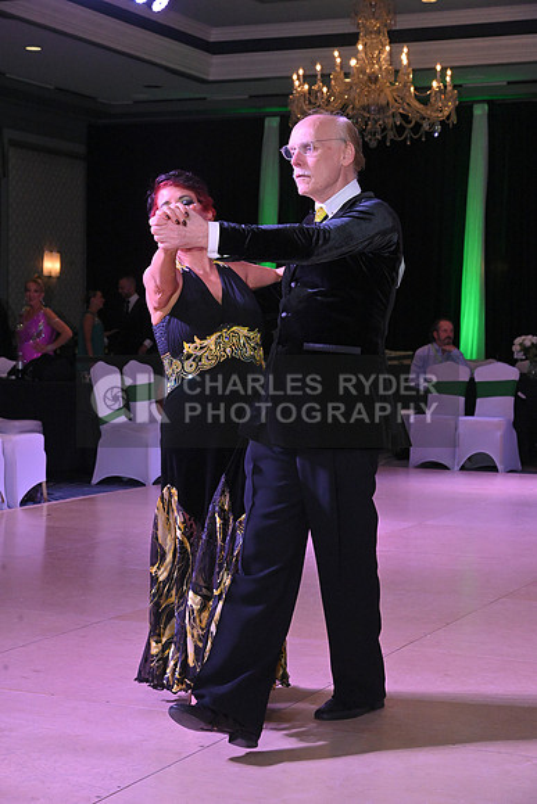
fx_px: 1565
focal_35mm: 70
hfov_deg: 19.5
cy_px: 402
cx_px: 268
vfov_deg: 28.8
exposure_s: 1/320
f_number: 10
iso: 4000
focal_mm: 70
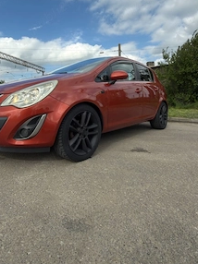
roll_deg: -1.0
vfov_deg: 77.1
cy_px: 93
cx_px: 78
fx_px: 160
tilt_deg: +0.7
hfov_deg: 62.7
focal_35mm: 21
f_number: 2.2
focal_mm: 2.22
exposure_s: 1/573
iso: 16
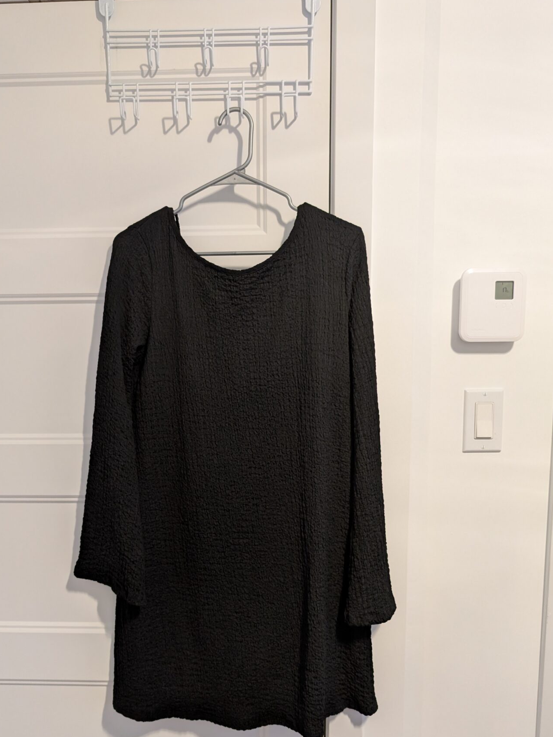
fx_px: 618
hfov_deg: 48.1
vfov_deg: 61.3
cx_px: 239
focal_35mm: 29
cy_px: 427
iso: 723
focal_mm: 6.9
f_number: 1.68
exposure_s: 1/60
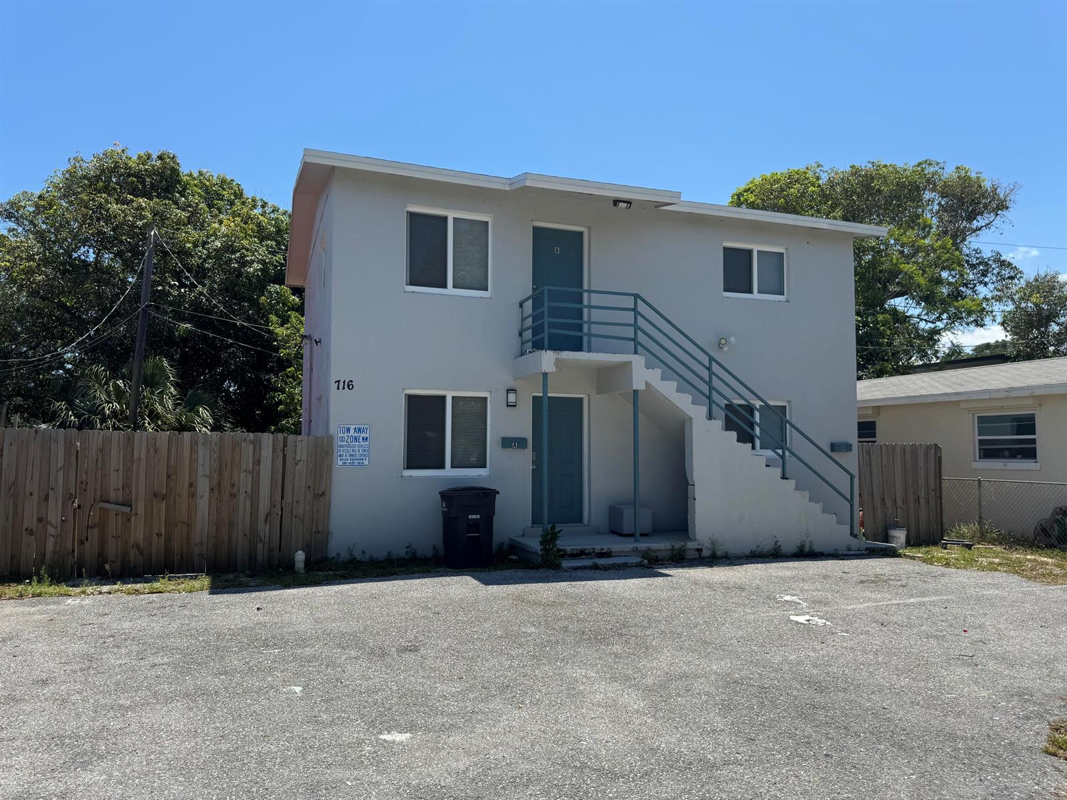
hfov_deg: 71.6
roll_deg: +0.4
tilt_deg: +3.1
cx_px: 534
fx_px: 740
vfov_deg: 56.8
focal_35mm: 24
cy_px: 400
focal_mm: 6.76
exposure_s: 1/4608
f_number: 1.78
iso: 80
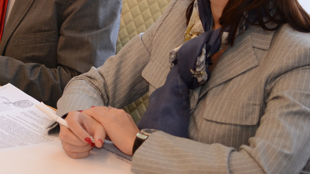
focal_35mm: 125
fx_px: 1029
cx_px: -33
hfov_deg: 16.6
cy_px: -40
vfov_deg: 9.5
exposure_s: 1/200
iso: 800
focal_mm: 35
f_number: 3.2
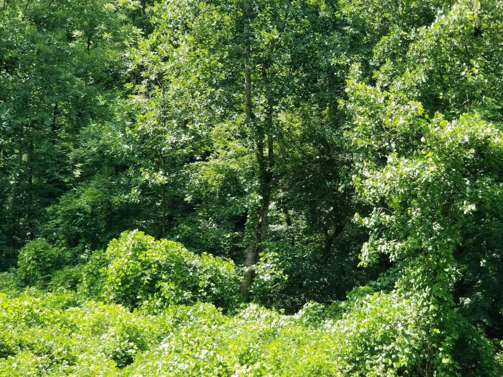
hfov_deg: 36.8
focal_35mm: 52
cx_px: 252
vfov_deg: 28.0
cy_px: 188
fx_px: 756
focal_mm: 6
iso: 25
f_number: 2.4
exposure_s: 1/159
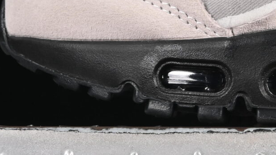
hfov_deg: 6.5
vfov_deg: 3.7
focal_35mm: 326
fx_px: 2386
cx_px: 397
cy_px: -110
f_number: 7.1
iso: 160
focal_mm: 50
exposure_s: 1/80
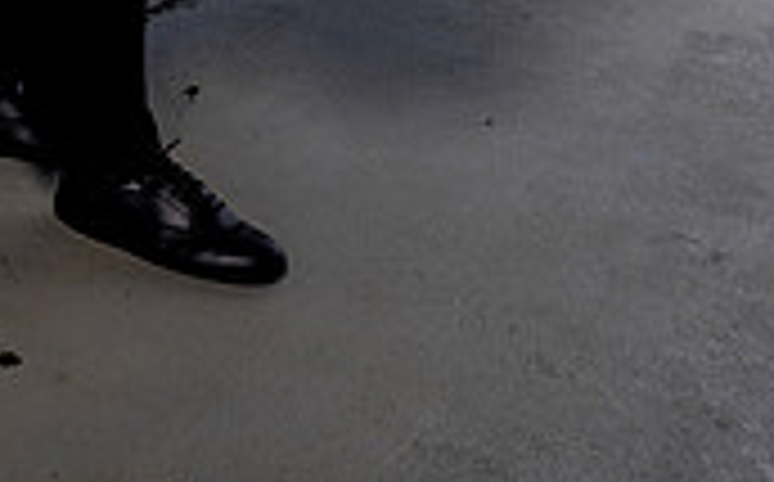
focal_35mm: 104
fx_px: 2191
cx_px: 230
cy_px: -505
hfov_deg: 19.9
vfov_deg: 11.3
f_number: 5.6
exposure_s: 1/250
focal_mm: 39
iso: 100
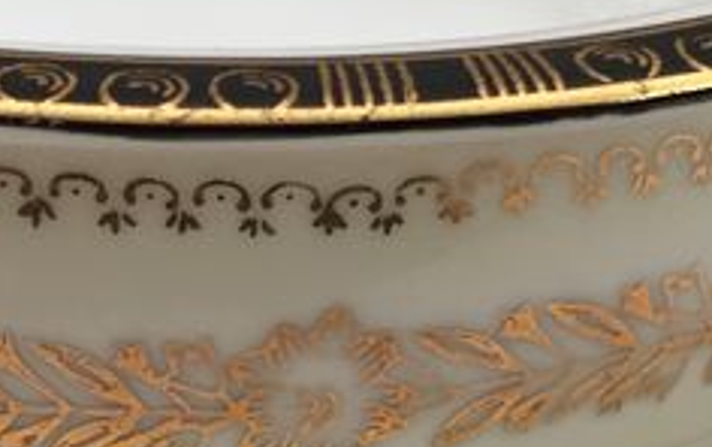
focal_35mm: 130
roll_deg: -1.2
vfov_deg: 10.1
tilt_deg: -29.2
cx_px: 130
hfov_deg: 15.9
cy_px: 269
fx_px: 2525
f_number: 2.2
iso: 50
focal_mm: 4.15
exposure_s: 1/33
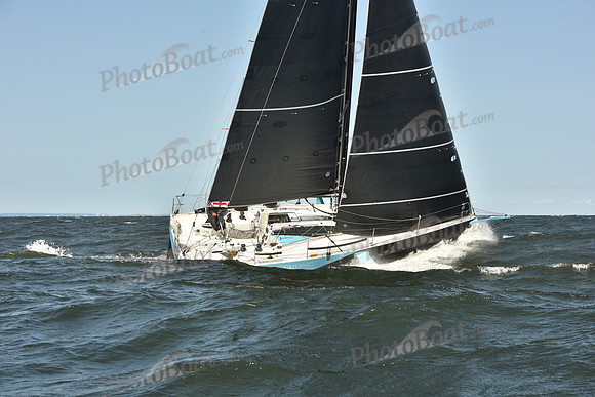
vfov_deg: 17.1
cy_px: 198
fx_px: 1322
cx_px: 298
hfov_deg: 25.4
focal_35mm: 80
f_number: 9
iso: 250
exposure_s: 1/800
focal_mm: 80
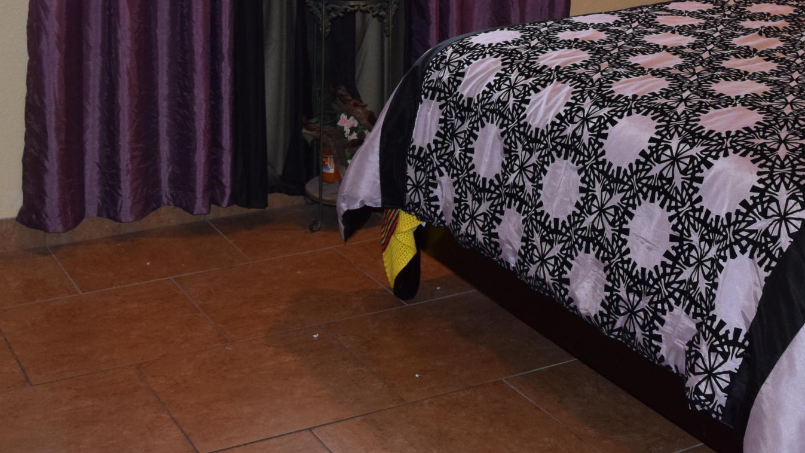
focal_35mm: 63
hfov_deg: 33.1
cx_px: 513
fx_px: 1345
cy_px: -119
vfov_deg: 18.0
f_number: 4.5
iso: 800
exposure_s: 1/80
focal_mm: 18
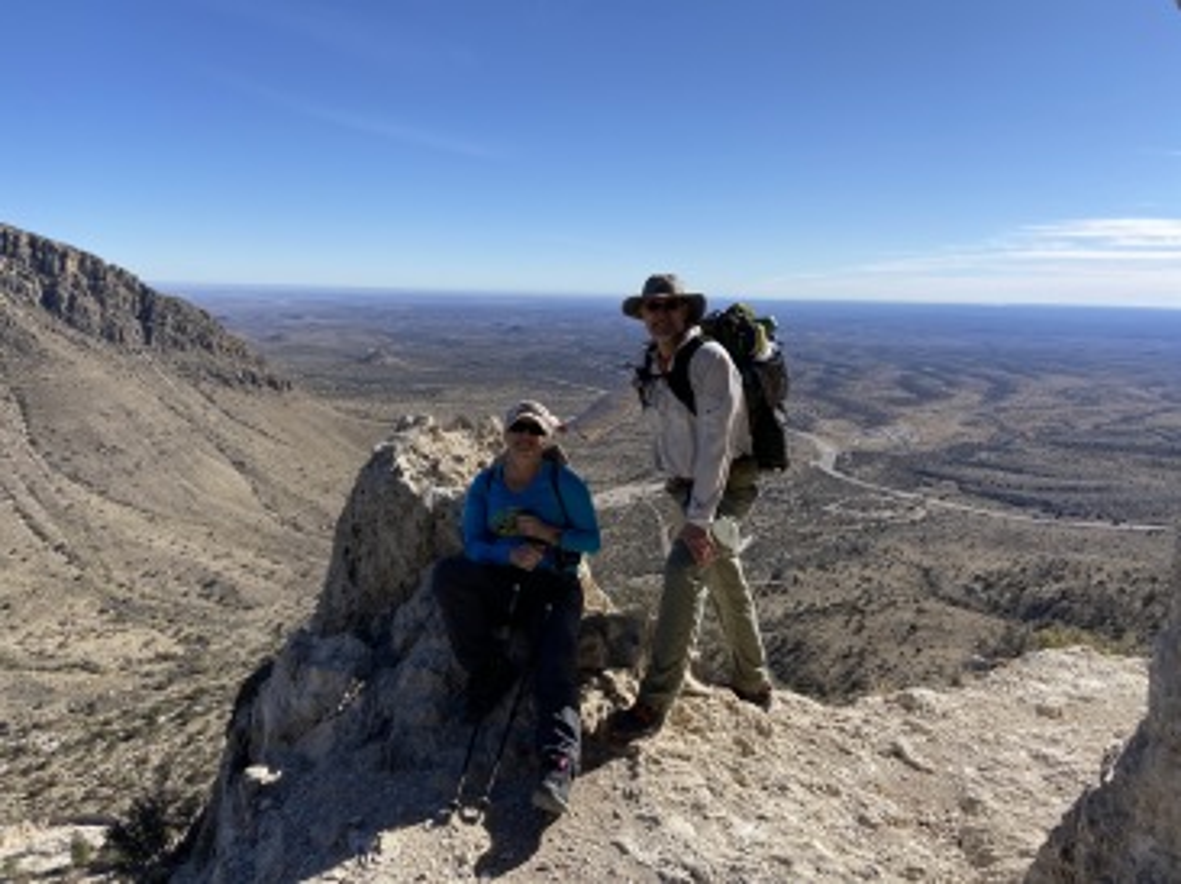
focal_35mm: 26
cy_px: 442
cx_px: 590
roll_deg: -2.1
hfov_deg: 67.3
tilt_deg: -10.9
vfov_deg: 53.0
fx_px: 886
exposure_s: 1/3049
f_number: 1.8
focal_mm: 4.25
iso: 32
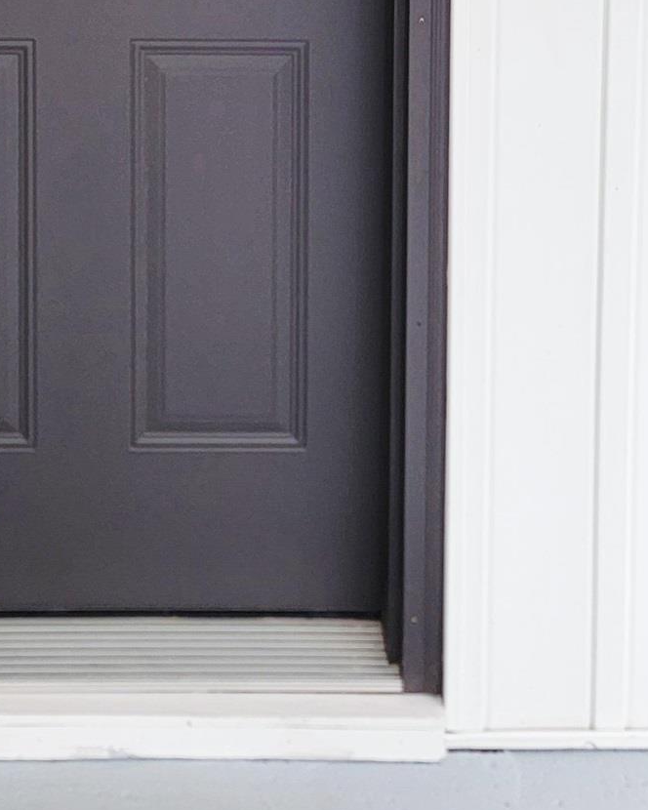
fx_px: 1558
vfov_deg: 24.9
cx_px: 191
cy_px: -269
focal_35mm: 65
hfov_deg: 23.3
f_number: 1.8
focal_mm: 6.7
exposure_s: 1/120
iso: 100
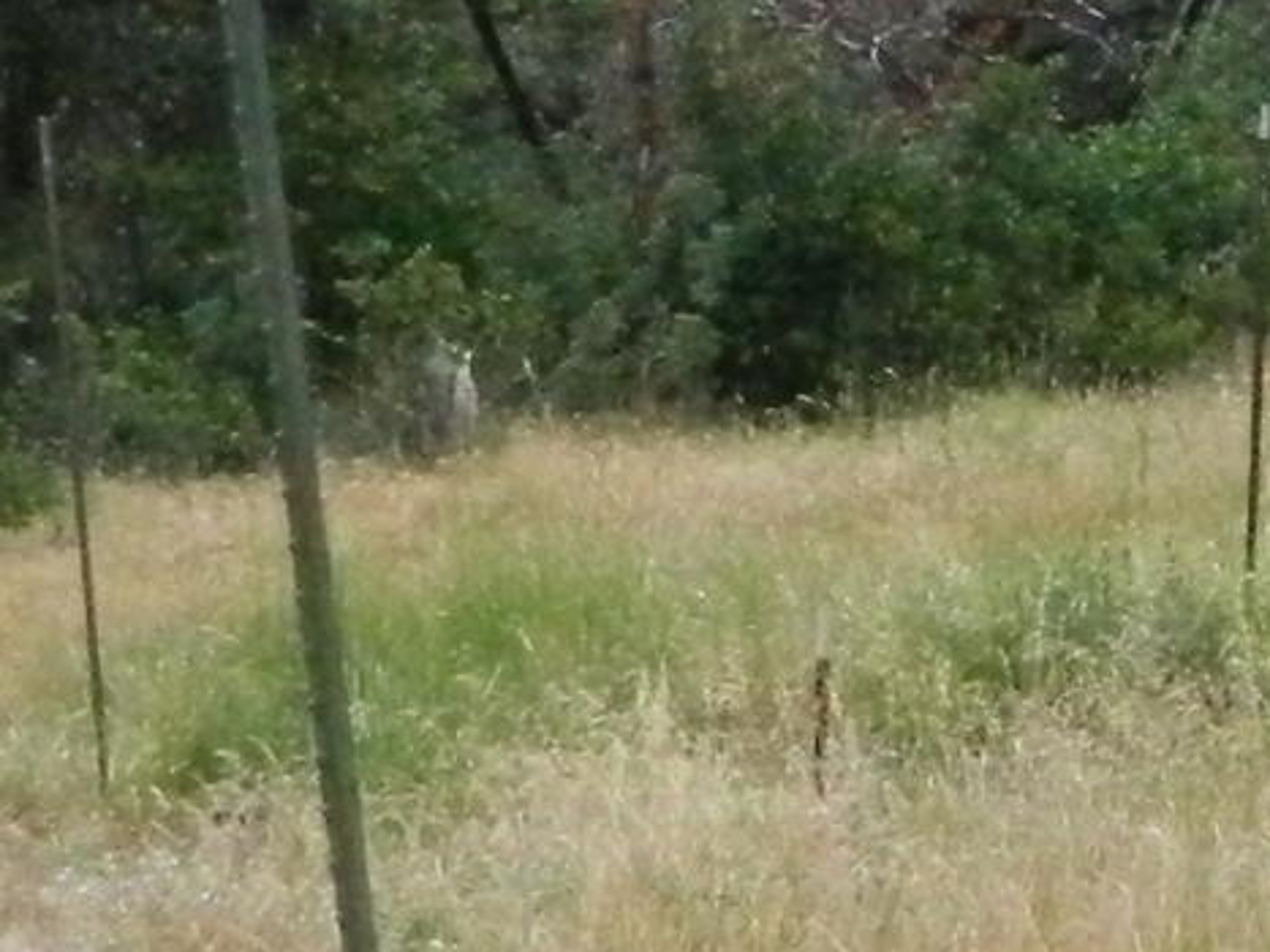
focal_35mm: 225
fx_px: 8253
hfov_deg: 8.2
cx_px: 2948
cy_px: 707
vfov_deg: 6.6
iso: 320
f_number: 3.3
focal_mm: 6.2
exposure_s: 1/320
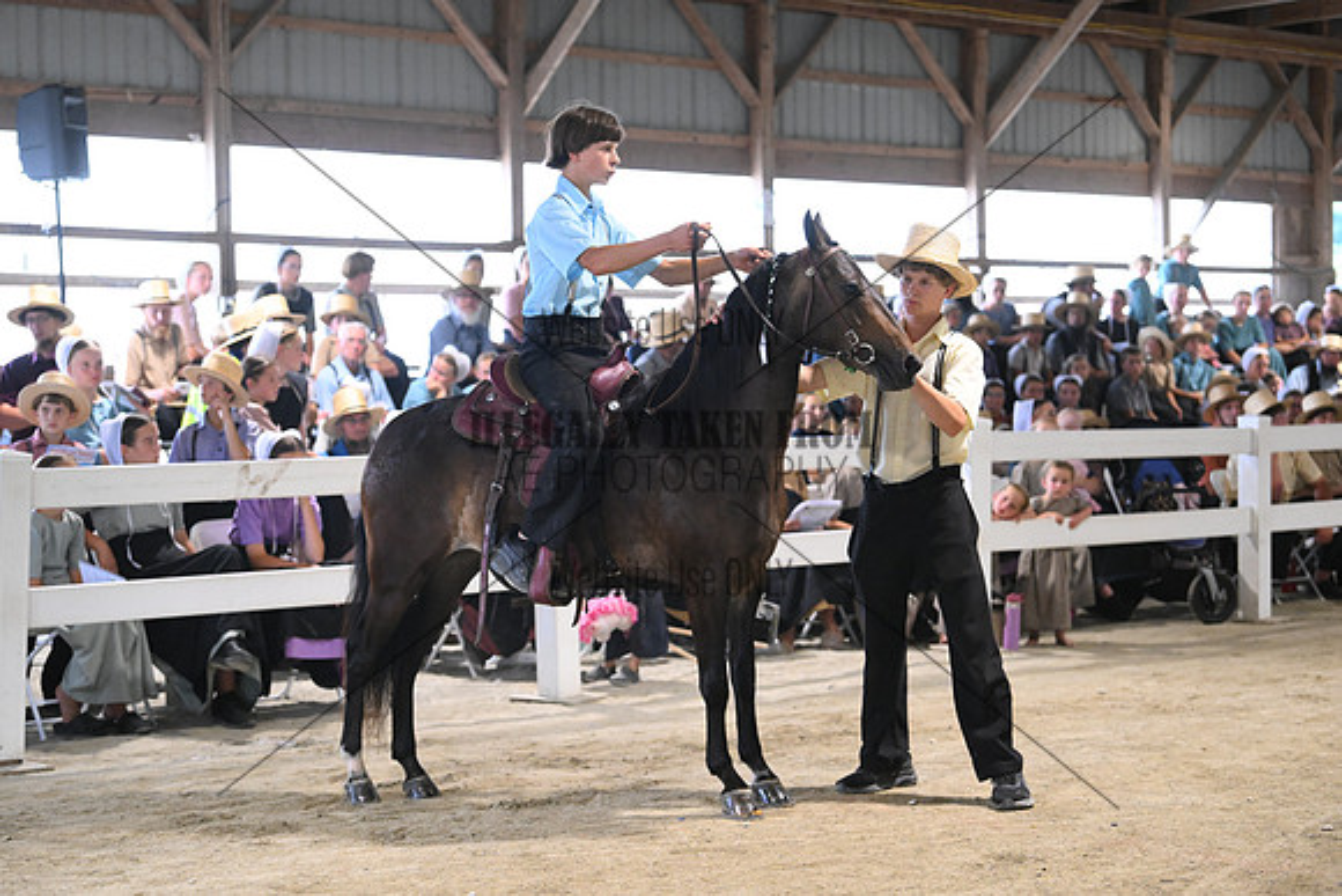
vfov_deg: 19.5
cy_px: 448
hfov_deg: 28.8
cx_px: 671
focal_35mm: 70
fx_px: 2610
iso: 6400
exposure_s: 1/487
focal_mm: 70
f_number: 4
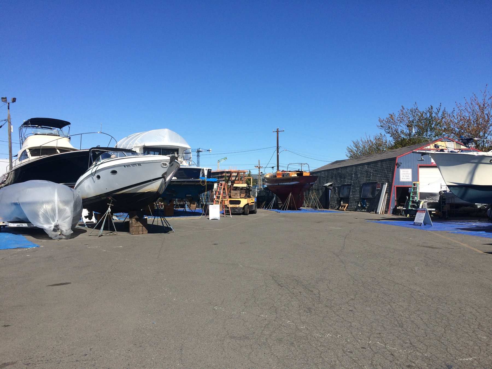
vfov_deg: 48.2
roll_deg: -0.8
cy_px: 184
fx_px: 412
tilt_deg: -0.1
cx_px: 246
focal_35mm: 29
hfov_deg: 61.7
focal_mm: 4.15
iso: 32
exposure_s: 1/2564
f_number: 2.2
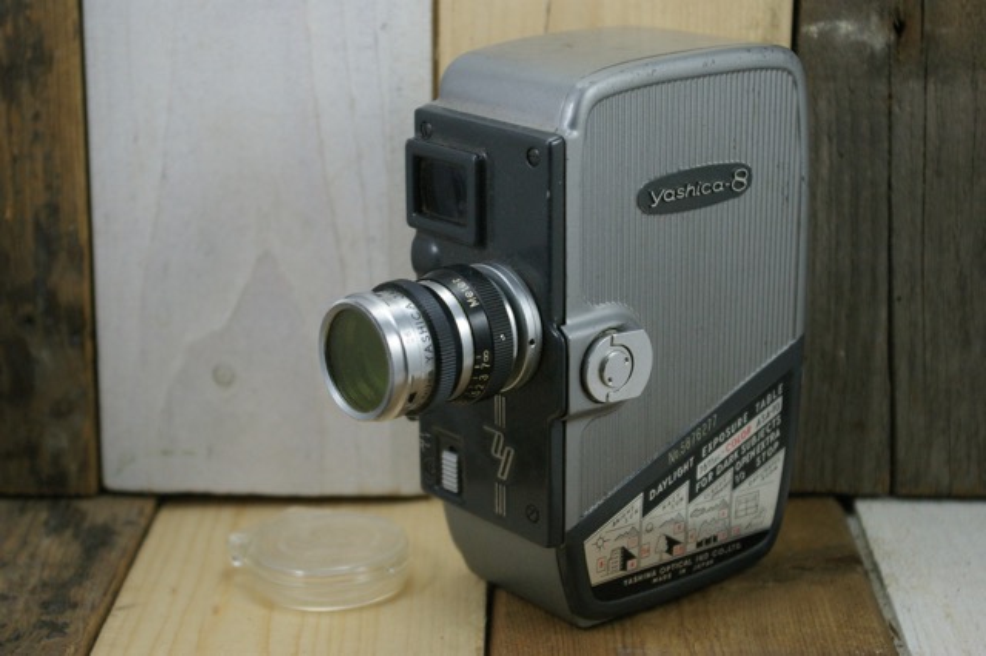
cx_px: 493
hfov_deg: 27.0
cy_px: 328
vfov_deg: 18.2
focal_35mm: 75
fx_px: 2053
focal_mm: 50
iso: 800
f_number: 5.6
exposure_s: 1/125
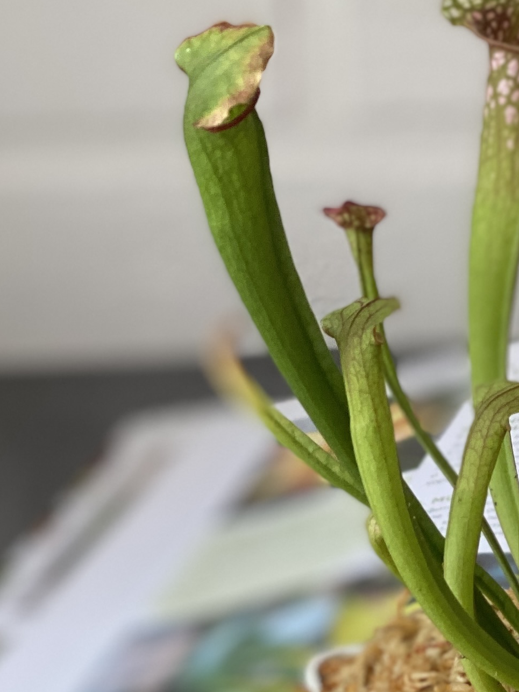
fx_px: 3257
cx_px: 639
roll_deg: -2.5
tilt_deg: -26.3
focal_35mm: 163
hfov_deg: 9.0
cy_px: 570
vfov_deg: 12.1
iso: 50
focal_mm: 6
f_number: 2
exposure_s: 1/122
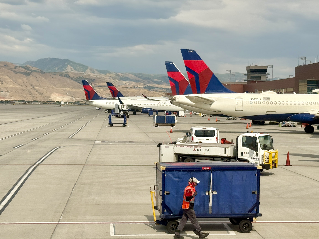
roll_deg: -0.6
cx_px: 160
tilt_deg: -1.3
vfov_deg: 30.3
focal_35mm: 48
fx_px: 442
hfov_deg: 39.7
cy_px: 120
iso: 64
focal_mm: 6.76
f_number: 1.78
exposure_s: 1/4878
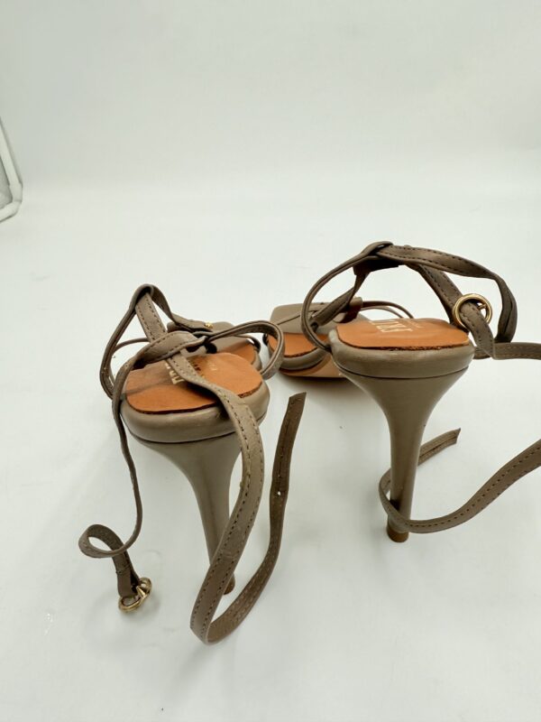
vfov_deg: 71.6
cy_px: 361
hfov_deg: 56.8
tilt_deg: -28.3
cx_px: 270
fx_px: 500
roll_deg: +5.3
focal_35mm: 24
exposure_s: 1/596
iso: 40
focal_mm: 2.22
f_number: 2.2
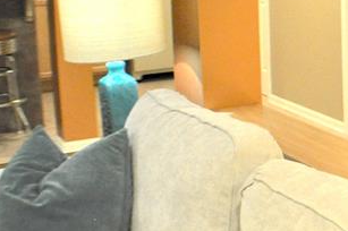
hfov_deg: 18.0
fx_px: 966
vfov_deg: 13.5
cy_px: 23
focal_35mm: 100
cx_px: 541
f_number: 3.8
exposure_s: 1/125
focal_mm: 20
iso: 800
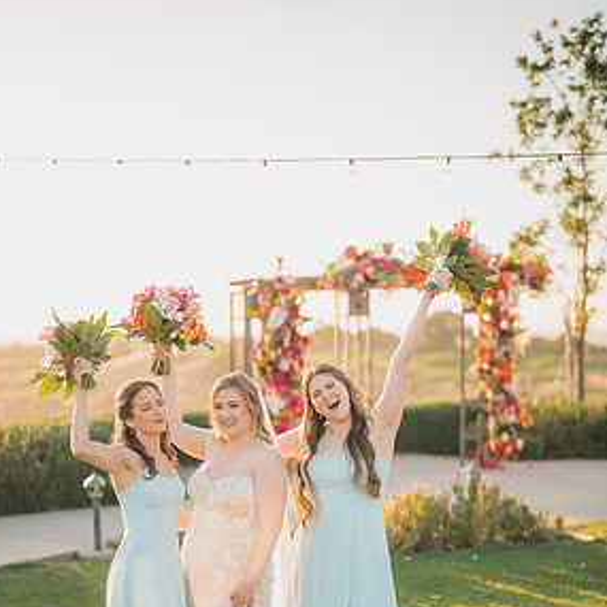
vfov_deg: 25.4
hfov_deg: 25.7
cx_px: 294
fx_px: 1329
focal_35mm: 67
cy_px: 462
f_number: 1.2
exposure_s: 1/3200
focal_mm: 50
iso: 200
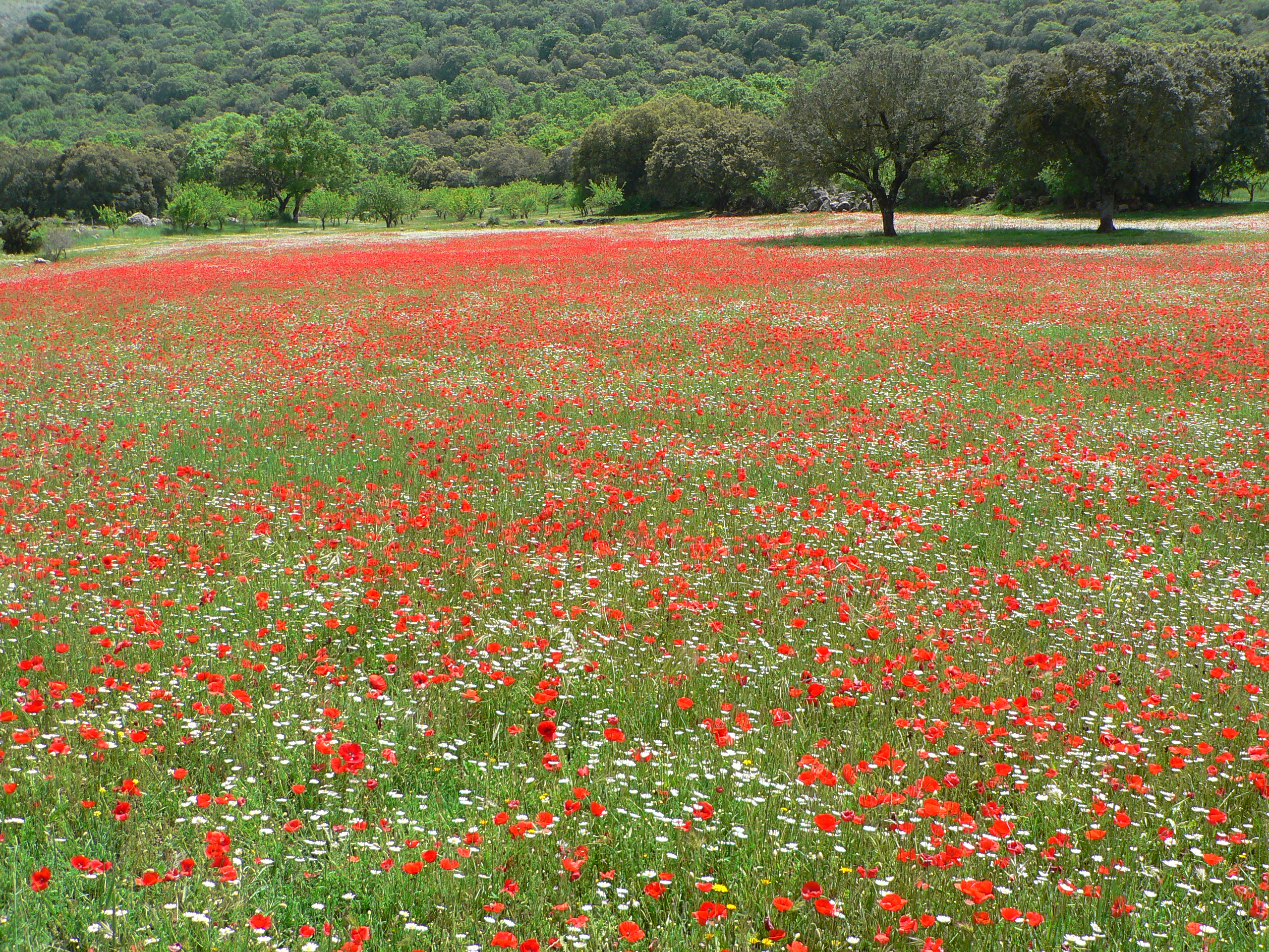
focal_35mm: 36
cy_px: 476
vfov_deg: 39.7
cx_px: 634
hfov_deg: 51.4
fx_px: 1320
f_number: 4
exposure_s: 1/320
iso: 80
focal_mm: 6
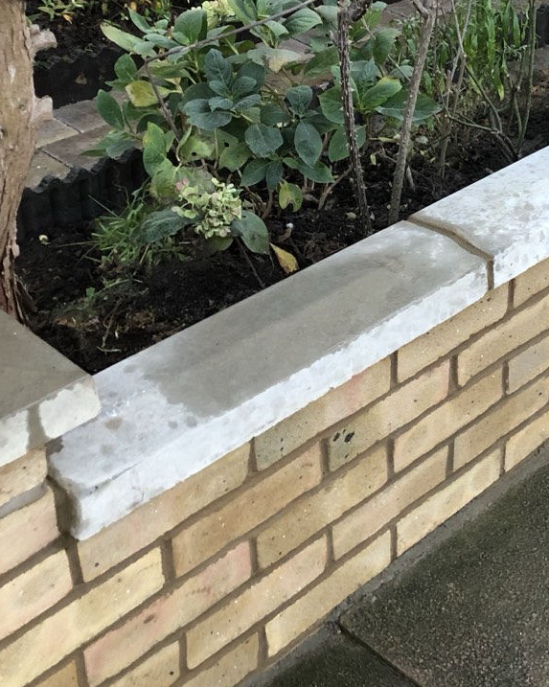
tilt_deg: -28.3
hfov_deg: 23.6
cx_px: 586
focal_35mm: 61
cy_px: 185
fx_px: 1240
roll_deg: -2.0
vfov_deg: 30.5
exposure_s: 1/15
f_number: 1.8
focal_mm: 3.99
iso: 40
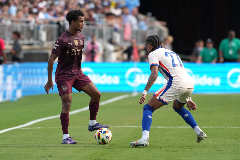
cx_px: 120
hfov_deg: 6.9
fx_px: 2000
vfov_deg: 4.6
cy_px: 80
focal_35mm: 300
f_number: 3.5
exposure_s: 1/3200
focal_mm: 300
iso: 800
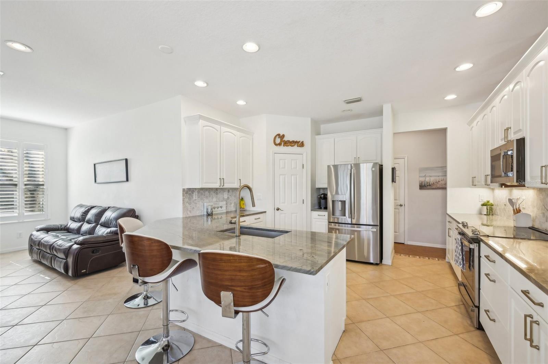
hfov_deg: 98.6
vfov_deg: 75.4
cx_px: 274
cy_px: 182
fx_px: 236
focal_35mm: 16
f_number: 8
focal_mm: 15.5
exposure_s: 1/30
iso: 400
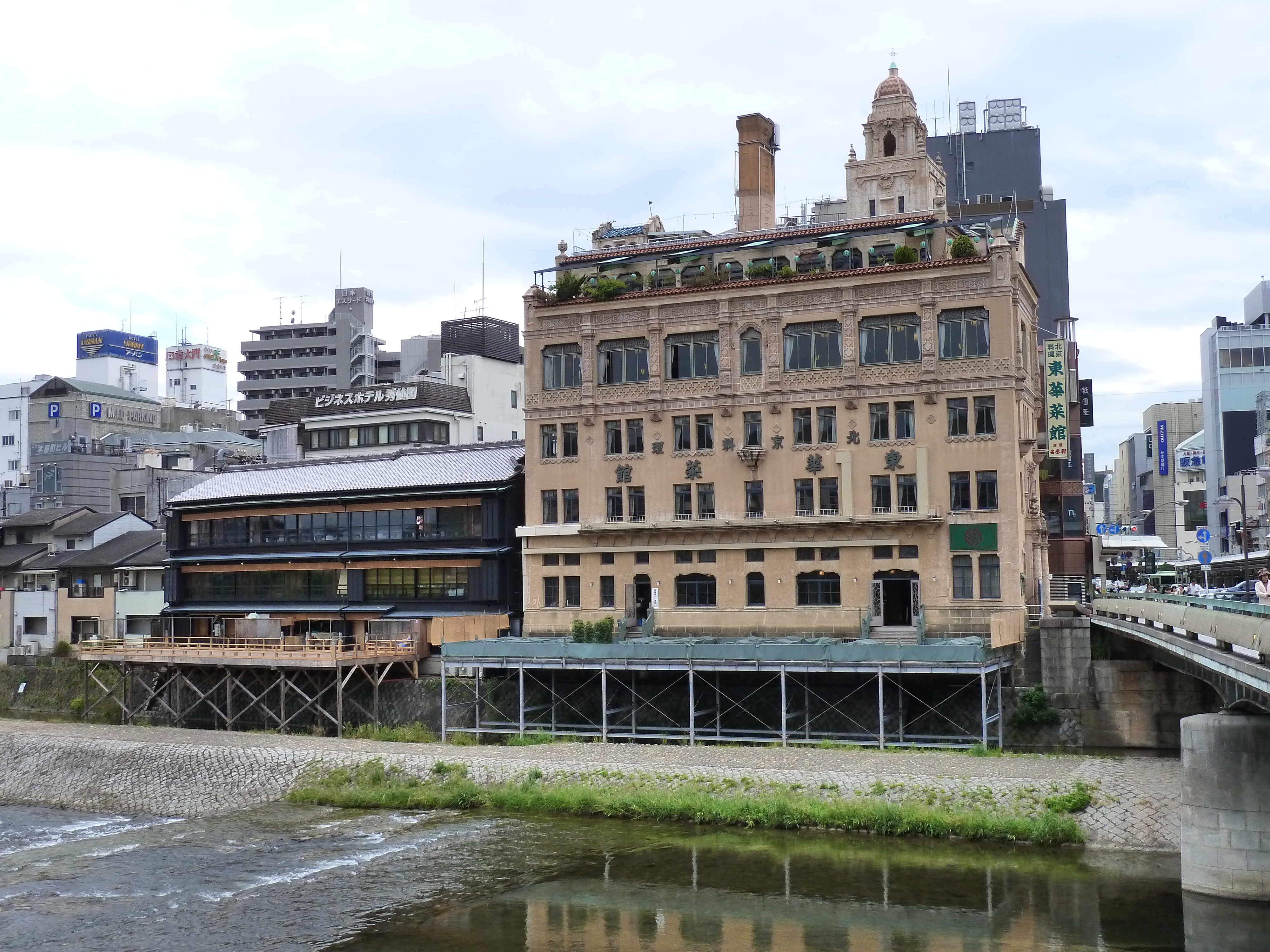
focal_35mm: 40
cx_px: 635
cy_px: 476
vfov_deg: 36.0
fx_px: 1468
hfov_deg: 46.8
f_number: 4
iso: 200
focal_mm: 6.5
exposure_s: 1/320
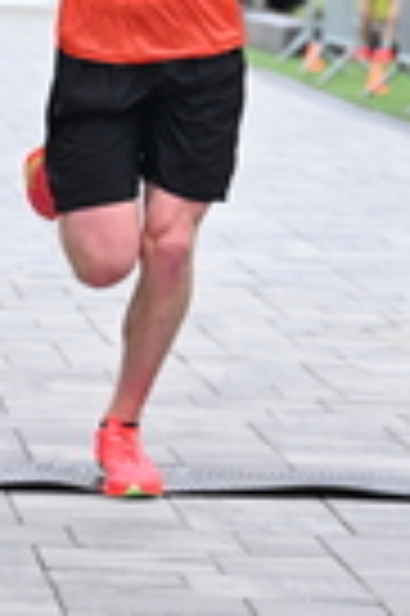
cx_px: 277
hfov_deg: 4.9
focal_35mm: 282
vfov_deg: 7.2
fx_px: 4829
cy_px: -247
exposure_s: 1/800
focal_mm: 70
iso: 1600
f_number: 2.8
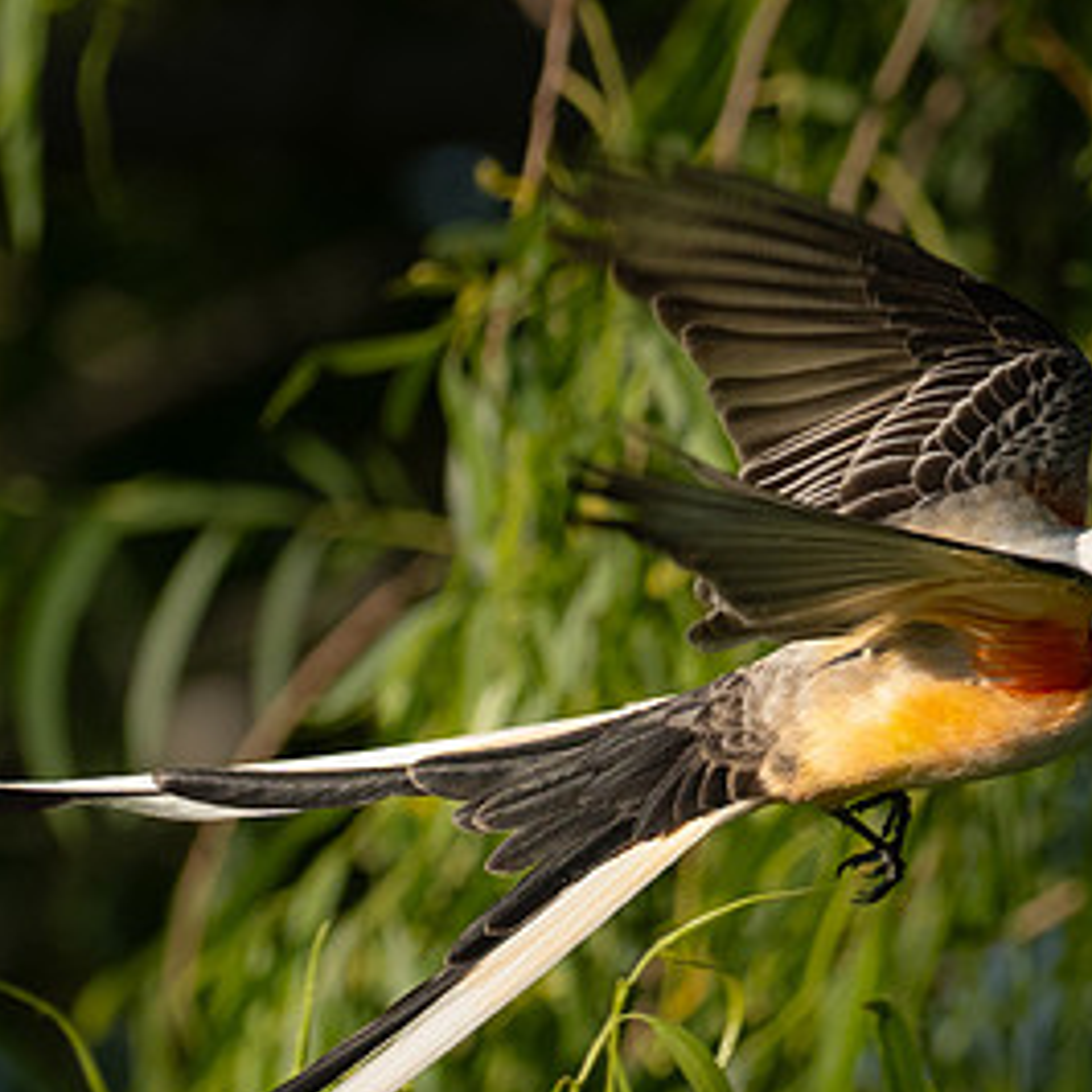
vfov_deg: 1.1
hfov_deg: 1.1
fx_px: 59424
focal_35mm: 1665
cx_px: 482
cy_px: 1047
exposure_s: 1/2000
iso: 320
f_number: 4
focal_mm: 300
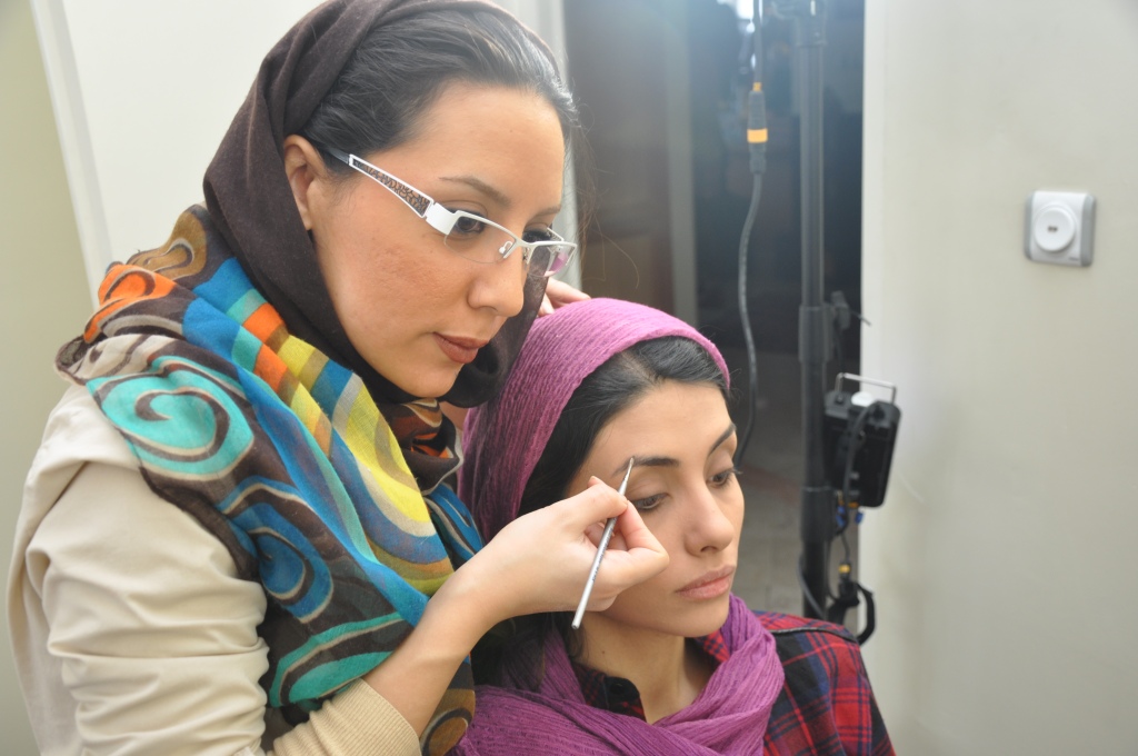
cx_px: 569
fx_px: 1184
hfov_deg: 51.3
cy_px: 378
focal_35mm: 38
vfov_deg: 35.4
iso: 320
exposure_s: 1/8
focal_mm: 25
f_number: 4
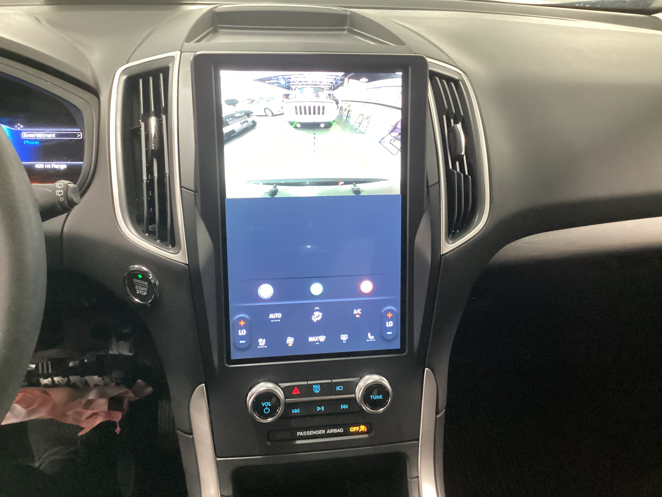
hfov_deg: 58.4
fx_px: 593
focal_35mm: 31
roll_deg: -3.1
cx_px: 331
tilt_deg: -29.5
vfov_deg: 45.4
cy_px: 248
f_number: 2.4
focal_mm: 3.3
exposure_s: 1/17
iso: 800
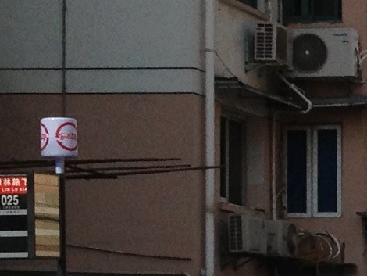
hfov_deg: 7.5
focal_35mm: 243
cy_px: 307
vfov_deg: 6.1
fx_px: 2578
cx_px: 946
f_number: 2.4
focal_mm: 4.28
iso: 64
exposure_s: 1/2208
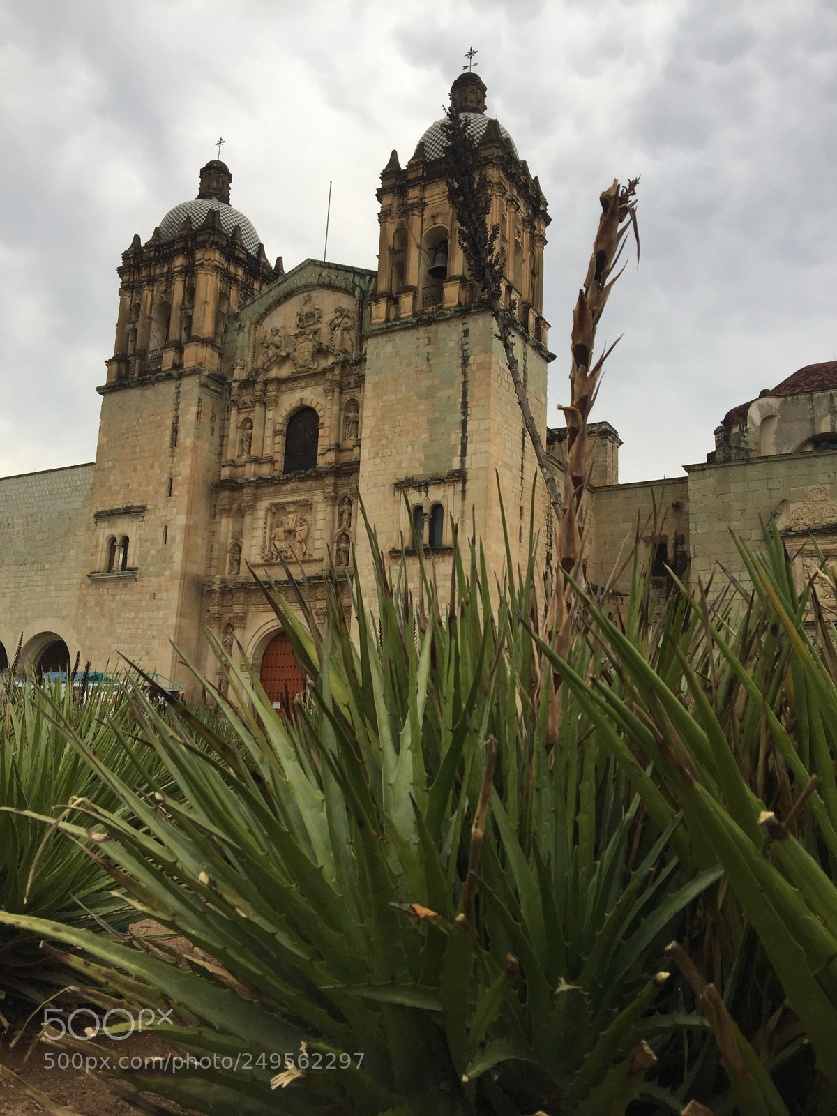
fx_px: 935
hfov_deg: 48.2
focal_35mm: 29
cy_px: 558
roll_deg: -2.3
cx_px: 418
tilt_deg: +15.0
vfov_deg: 61.7
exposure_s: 1/356
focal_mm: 4.15
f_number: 2.2
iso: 32
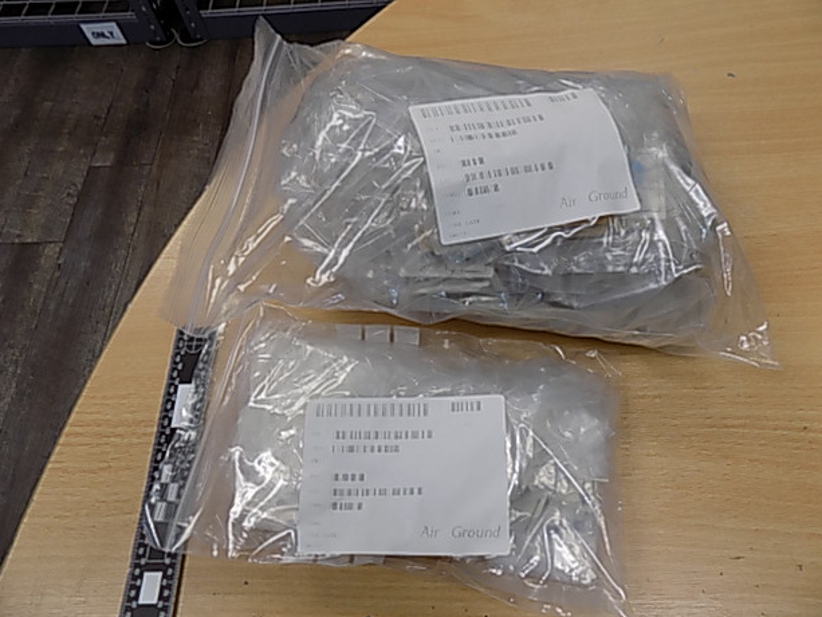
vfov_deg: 56.8
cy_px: 321
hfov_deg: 71.6
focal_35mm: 24
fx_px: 570
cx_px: 413
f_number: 3.1
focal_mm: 4
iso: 80
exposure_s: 1/30
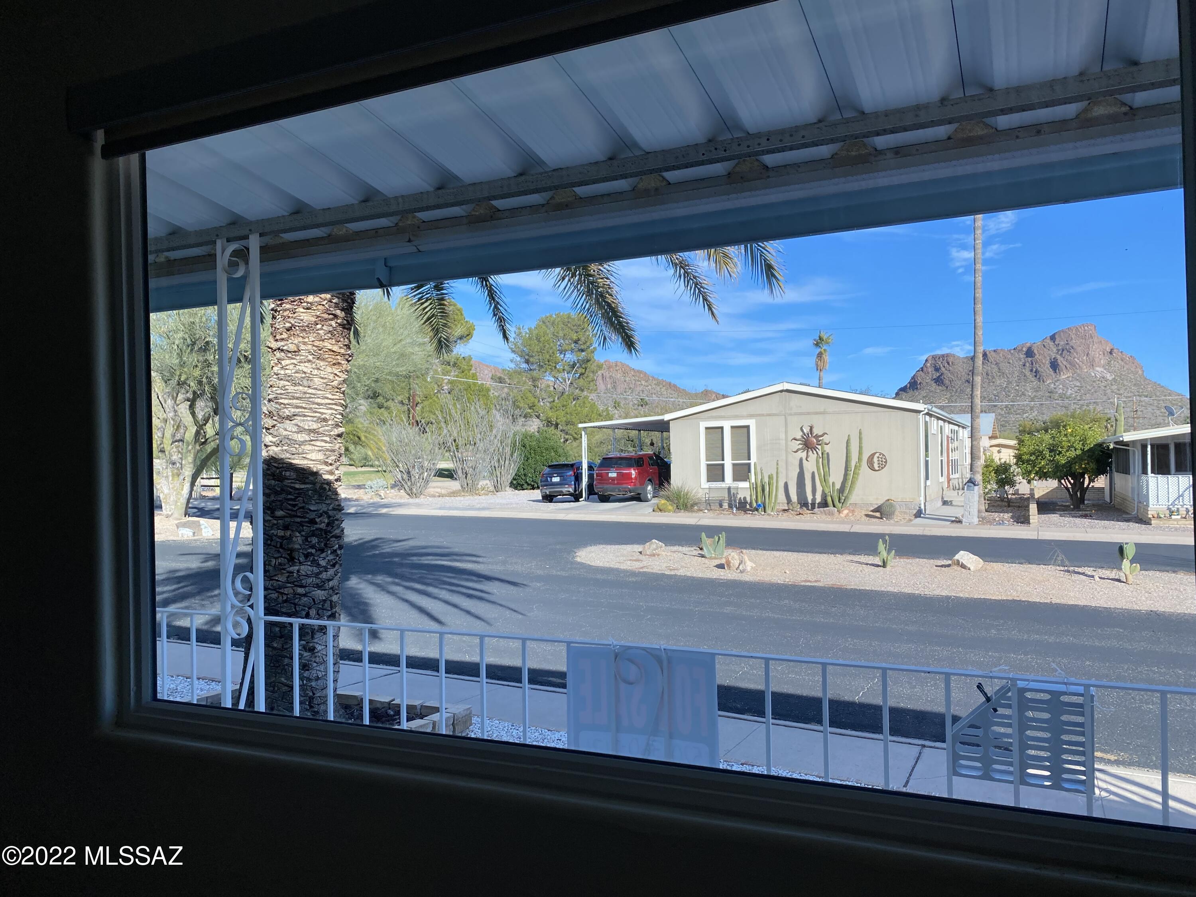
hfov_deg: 67.3
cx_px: 598
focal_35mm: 26
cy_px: 448
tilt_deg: -1.7
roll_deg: +0.8
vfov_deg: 53.1
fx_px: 898
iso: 32
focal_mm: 4.25
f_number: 1.8
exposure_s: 1/890
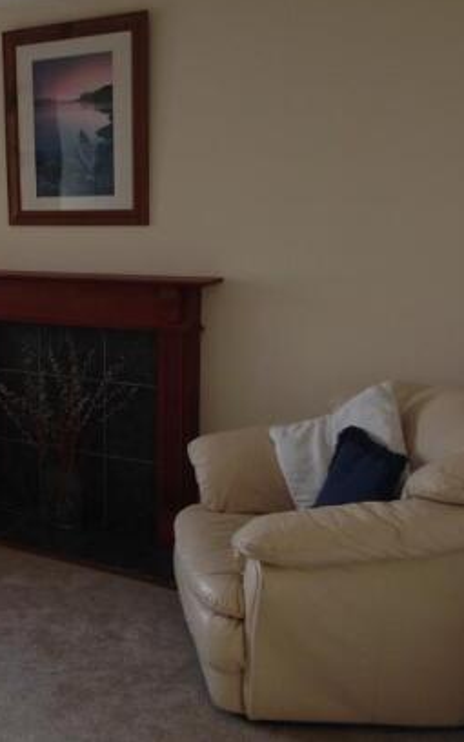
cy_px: 346
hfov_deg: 24.2
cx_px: -45
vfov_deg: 40.3
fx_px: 1012
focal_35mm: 50
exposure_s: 1/40
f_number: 2.4
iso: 50
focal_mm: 4.12
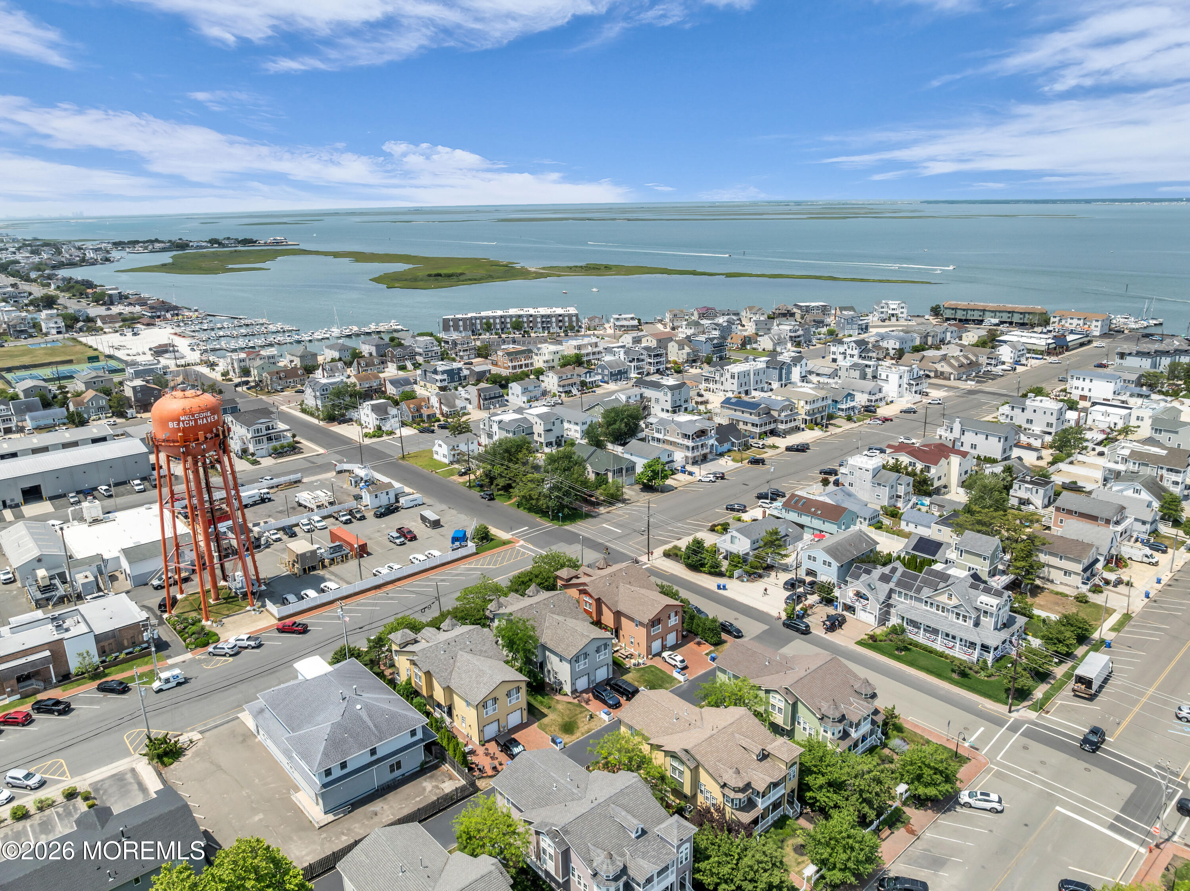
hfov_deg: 71.6
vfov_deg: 56.8
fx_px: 825
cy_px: 446
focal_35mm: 24
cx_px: 595
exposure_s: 1/2000
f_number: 2.8
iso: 100
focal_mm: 12.29
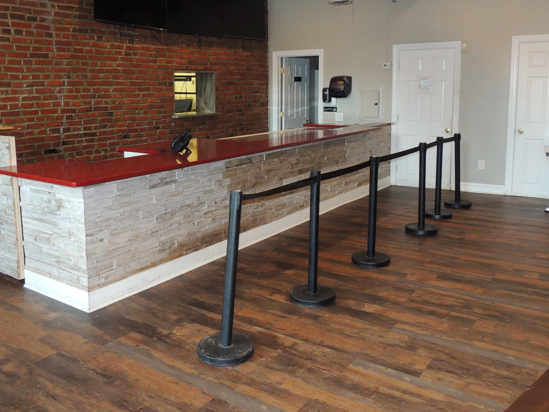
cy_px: 153
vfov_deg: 43.8
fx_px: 508
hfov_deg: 56.7
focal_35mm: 32
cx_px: 243
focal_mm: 4.3
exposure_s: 1/30
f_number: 3
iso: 200
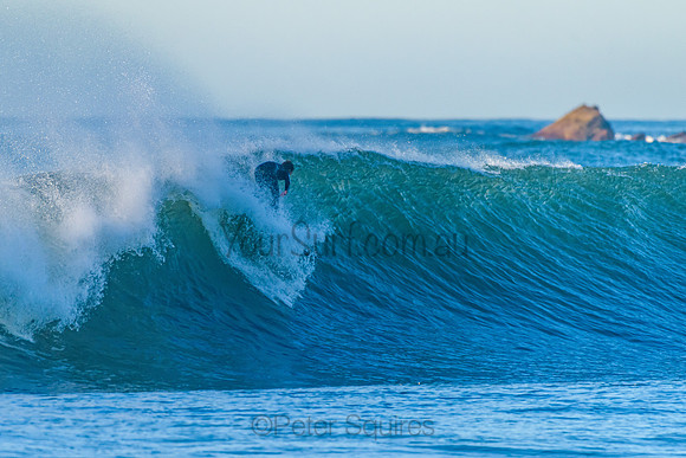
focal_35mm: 608
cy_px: 229
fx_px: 11588
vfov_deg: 2.3
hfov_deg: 3.4
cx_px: 343
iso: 450
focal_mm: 500
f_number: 5.6
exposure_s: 1/2000
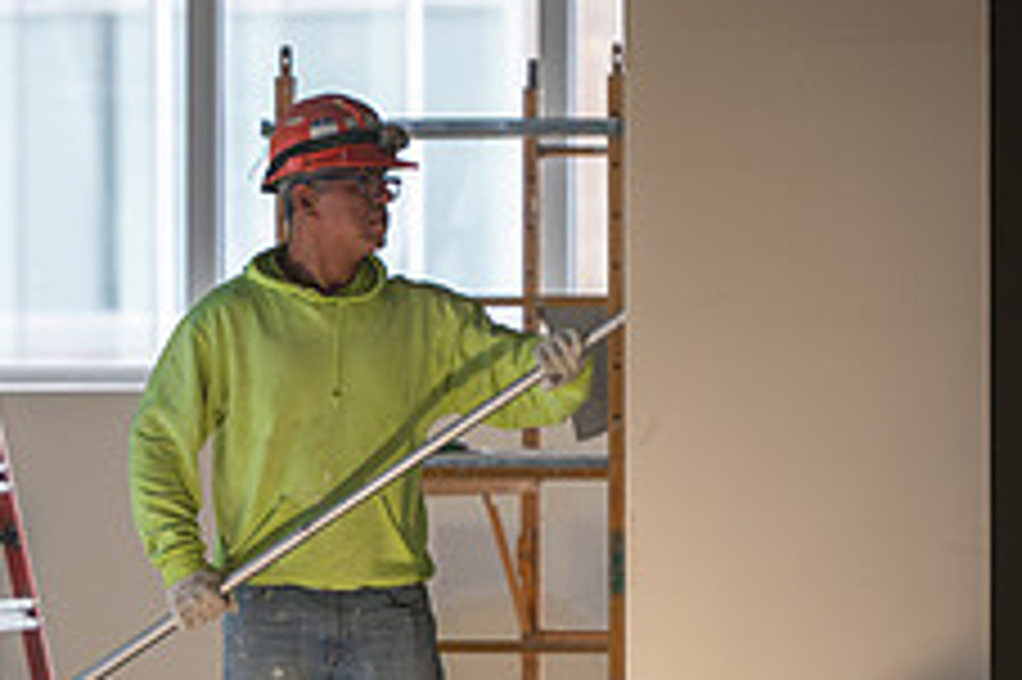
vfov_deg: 3.0
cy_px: 635
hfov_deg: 4.4
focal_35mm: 464
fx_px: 13162
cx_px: 365
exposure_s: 1/400
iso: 500
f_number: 3.5
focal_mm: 180
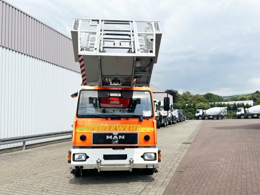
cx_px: 126
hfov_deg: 65.3
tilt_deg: +4.5
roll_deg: +2.7
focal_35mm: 27
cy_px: 100
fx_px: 203
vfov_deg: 51.3
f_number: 1.5
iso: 50
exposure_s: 1/4274
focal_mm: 5.7
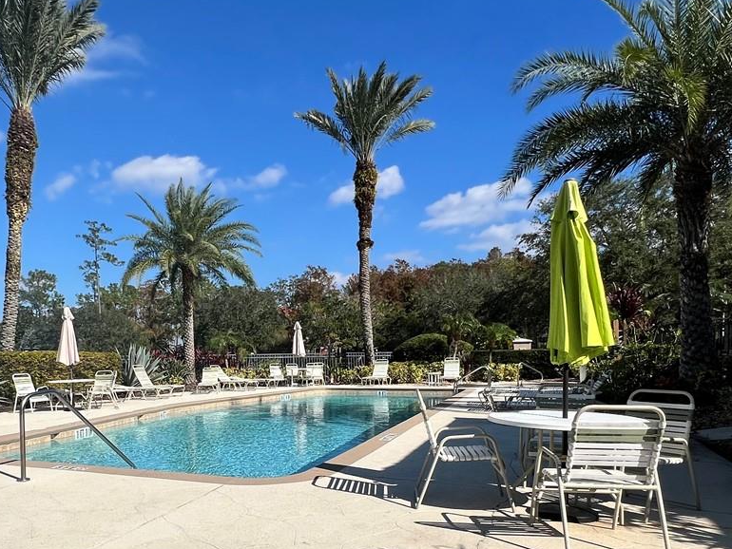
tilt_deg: -1.4
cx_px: 246
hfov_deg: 63.7
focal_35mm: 27
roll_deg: +1.0
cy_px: 363
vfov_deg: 50.5
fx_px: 571
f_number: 1.8
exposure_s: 1/3311
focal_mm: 1.57
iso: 32
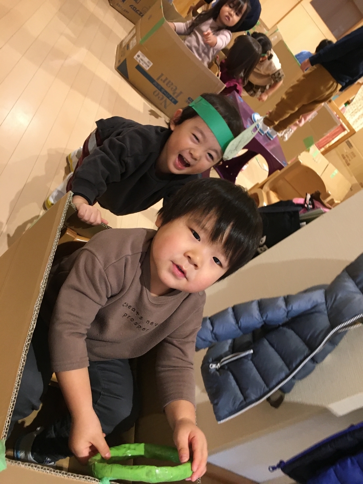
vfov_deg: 61.7
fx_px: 405
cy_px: 242
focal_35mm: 29
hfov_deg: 48.2
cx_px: 182
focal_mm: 4.15
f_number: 2.2
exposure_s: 1/30
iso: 160
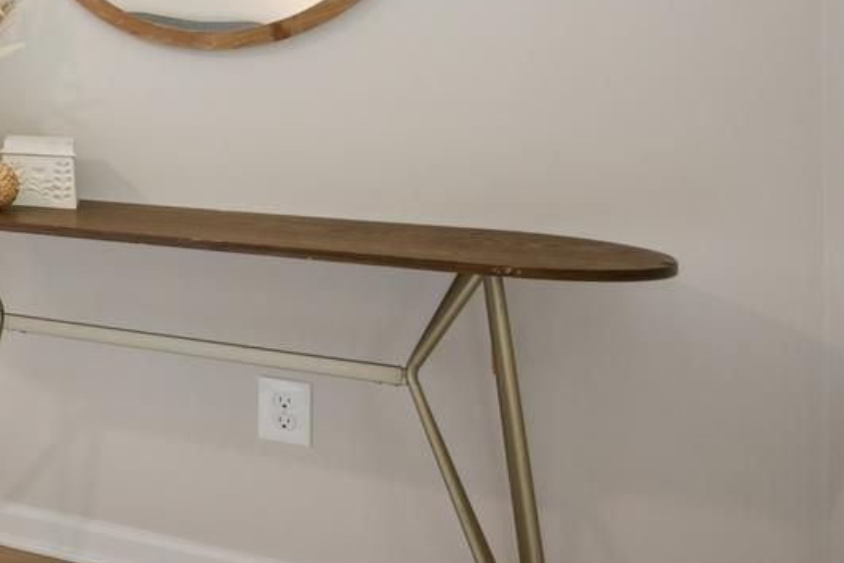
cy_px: 53
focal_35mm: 54
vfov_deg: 24.3
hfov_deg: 20.7
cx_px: -763
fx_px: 1266
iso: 200
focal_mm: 14
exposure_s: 1/10
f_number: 8
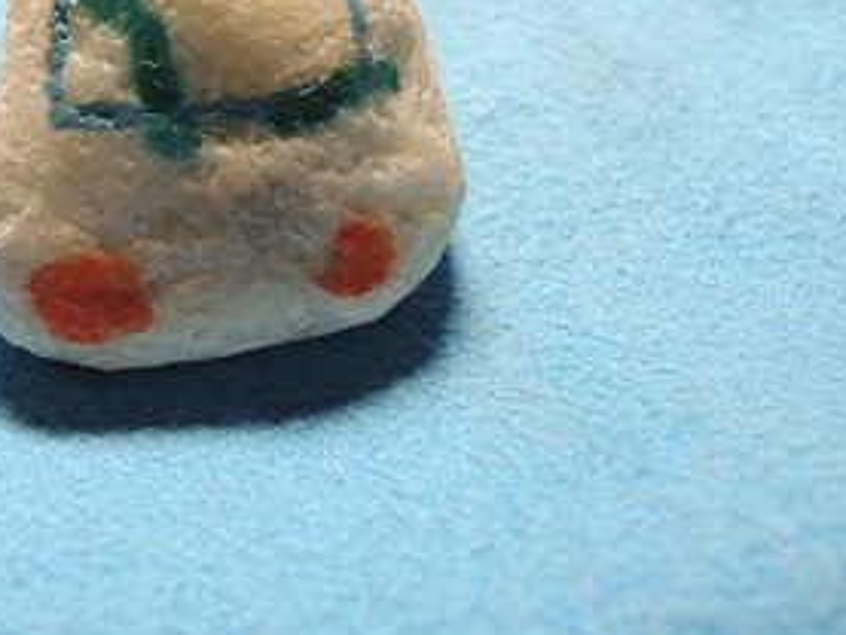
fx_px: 978
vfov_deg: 35.7
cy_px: 226
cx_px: 197
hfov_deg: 45.0
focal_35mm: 40
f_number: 2.8
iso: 110
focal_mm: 4.3
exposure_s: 1/30
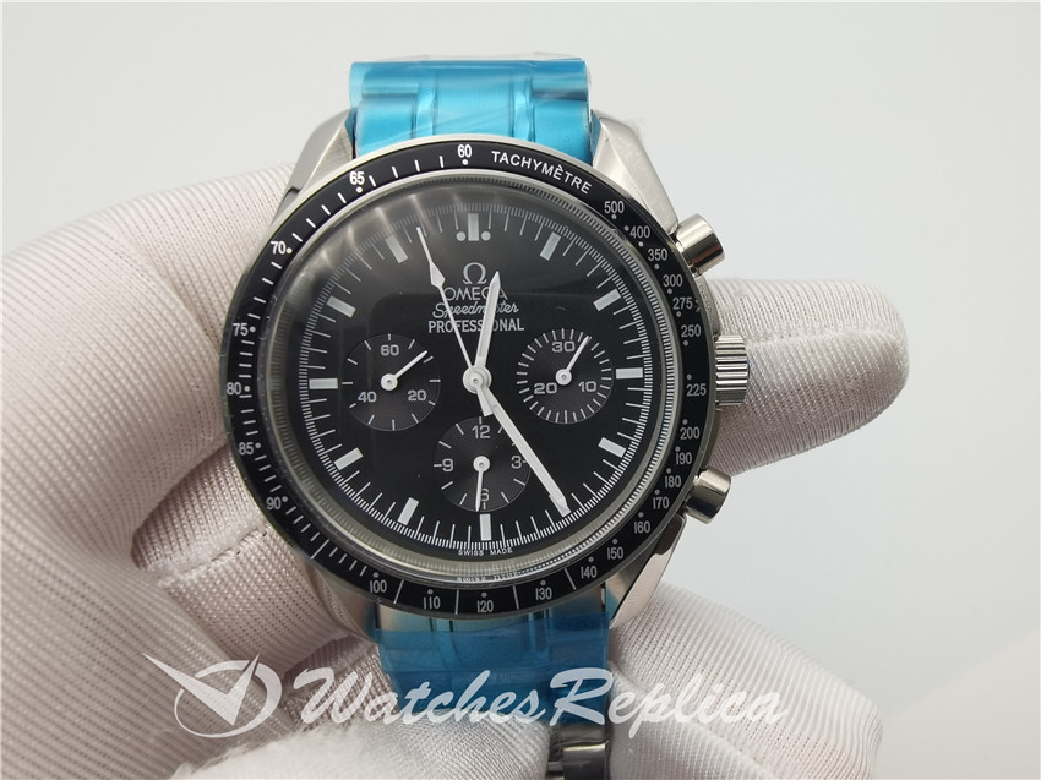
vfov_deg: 53.0
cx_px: 520
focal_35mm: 26
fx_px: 782
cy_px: 390
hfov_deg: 67.3
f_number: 2.2
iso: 50
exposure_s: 1/118
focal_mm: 2.26
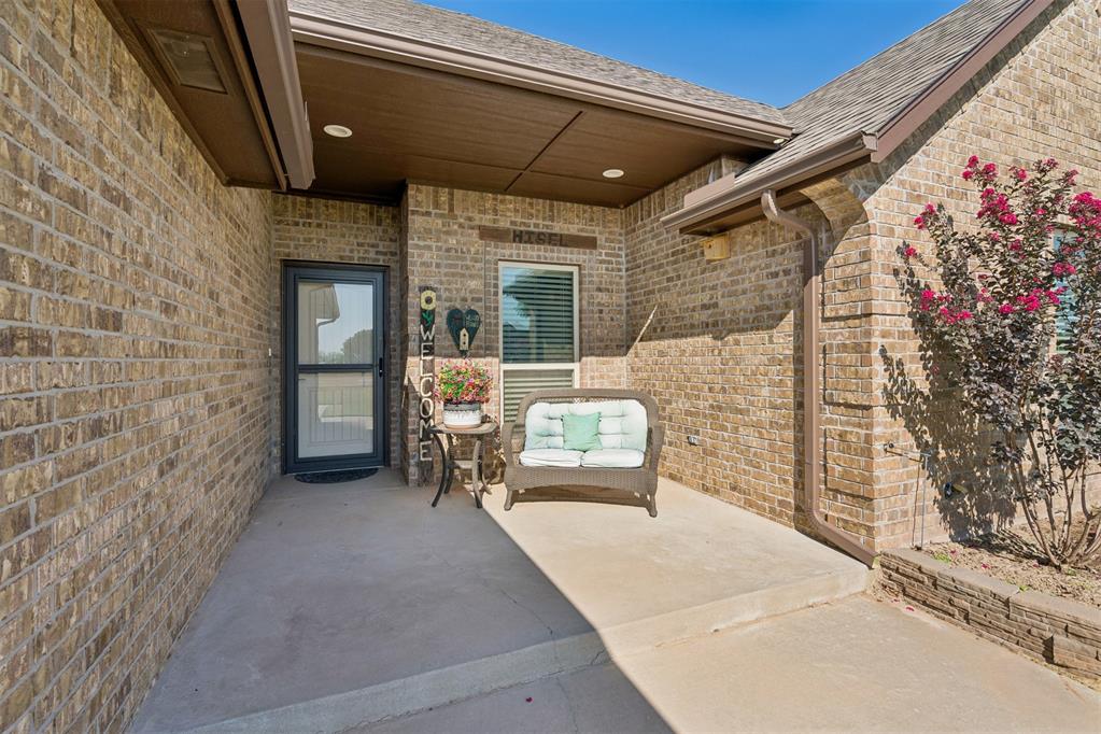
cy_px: 367
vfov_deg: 73.7
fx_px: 489
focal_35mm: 16
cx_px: 550
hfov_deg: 96.7
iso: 200
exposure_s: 1/500
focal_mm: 16
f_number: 8
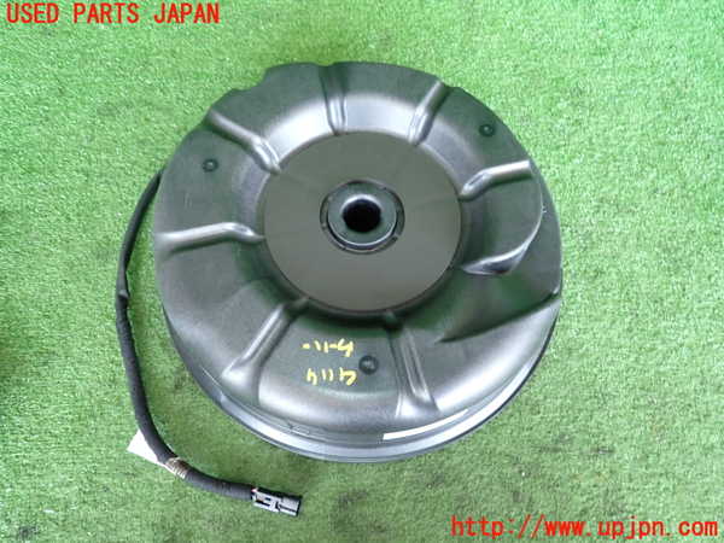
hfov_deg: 69.4
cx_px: 362
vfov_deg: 54.9
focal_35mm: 25
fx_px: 523
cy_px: 272
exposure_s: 1/30
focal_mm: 4.5
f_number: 2
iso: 200
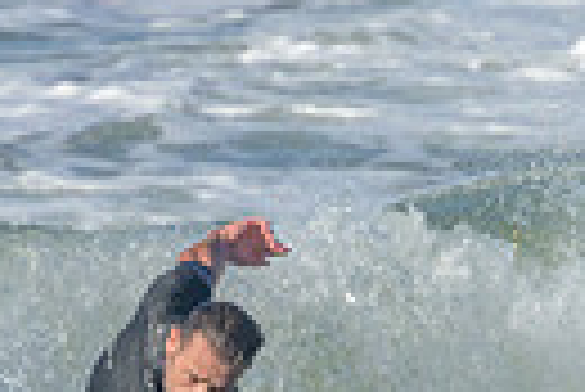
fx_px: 67935
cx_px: 367
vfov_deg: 0.3
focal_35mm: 4176
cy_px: 755
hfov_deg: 0.5
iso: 1000
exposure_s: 1/2000
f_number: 11
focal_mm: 800
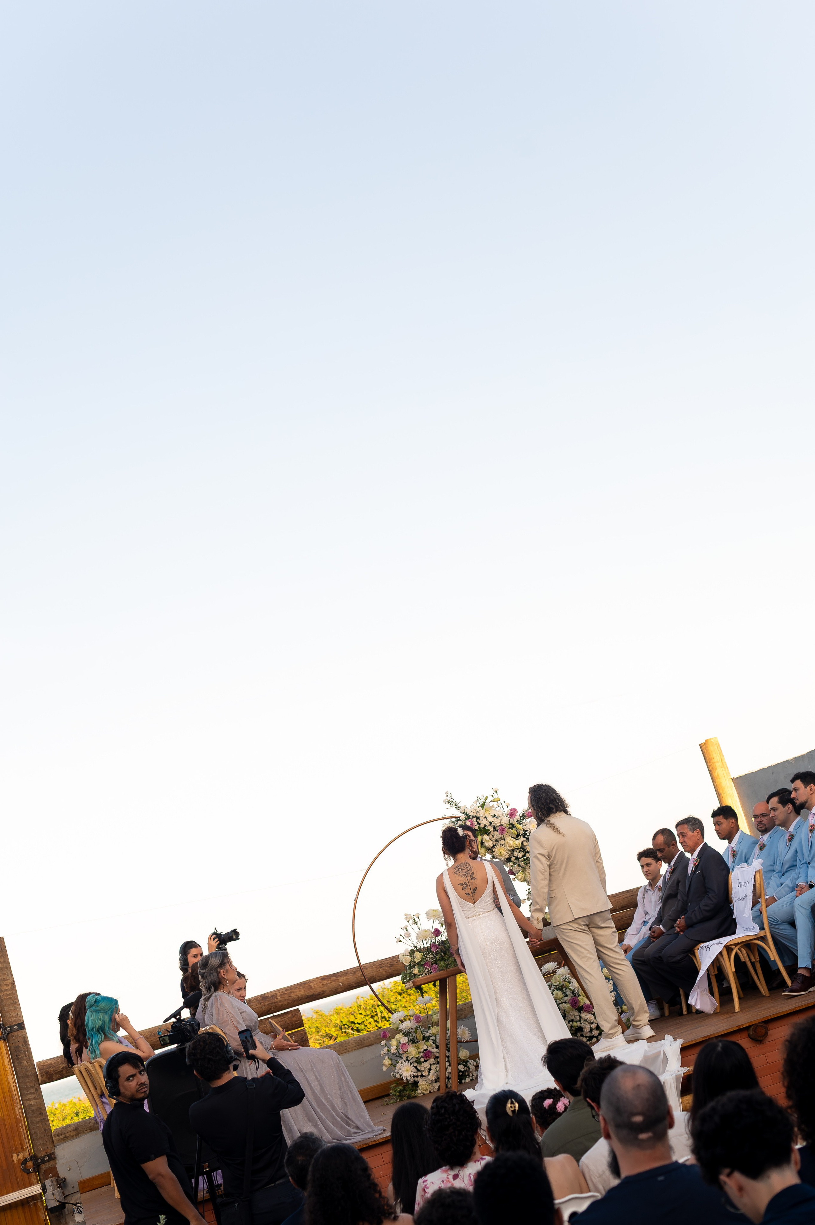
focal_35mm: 50
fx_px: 1700
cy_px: 612
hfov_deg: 27.0
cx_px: 408
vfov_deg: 39.6
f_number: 3.2
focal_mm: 50
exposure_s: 1/320
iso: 125
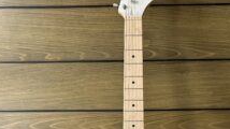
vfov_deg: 21.2
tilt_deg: -19.8
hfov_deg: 39.0
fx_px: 323
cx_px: 138
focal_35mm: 53
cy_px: 148
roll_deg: +0.5
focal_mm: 5.7
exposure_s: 1/119
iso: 125
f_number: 1.5
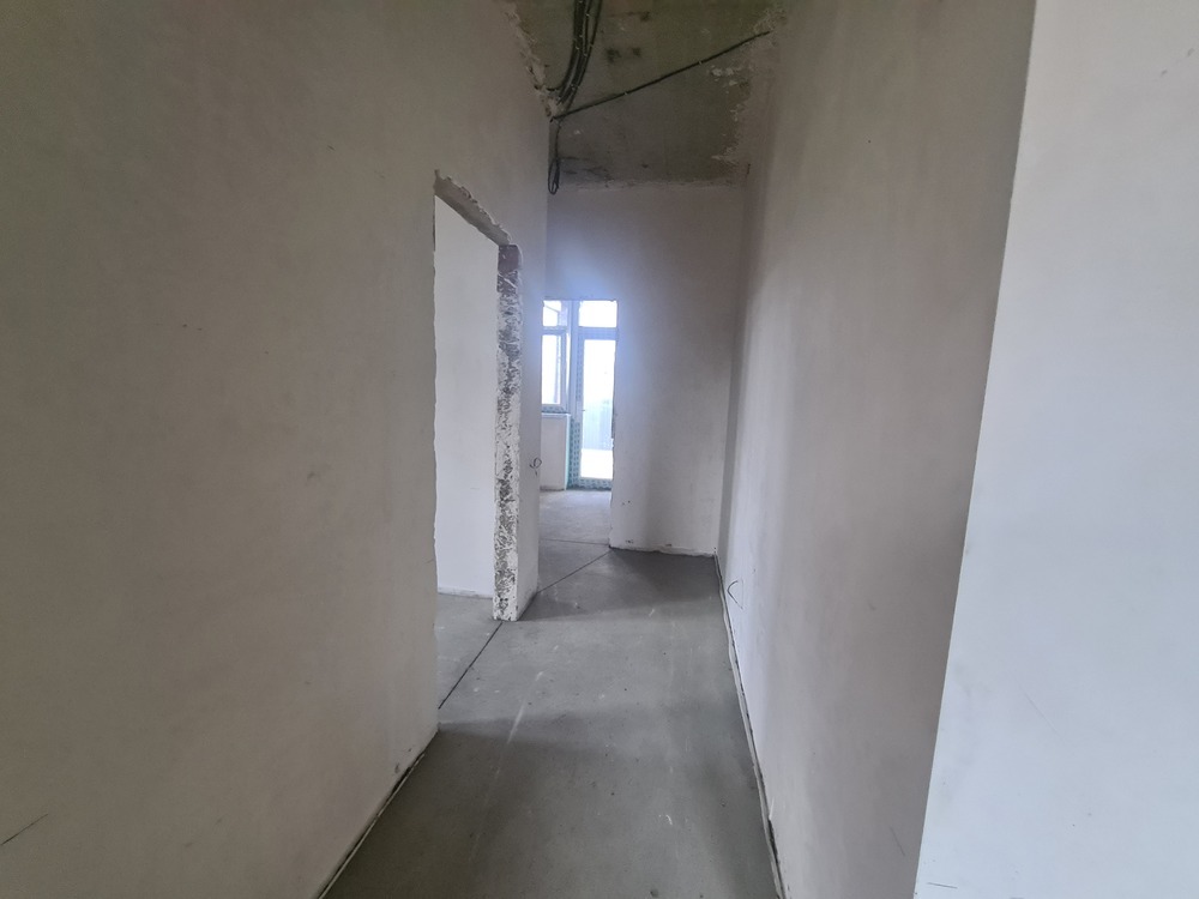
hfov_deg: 106.2
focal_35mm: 13
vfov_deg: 89.9
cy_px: 450
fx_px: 450
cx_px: 600
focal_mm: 2.2
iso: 400
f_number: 2.2
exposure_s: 1/50
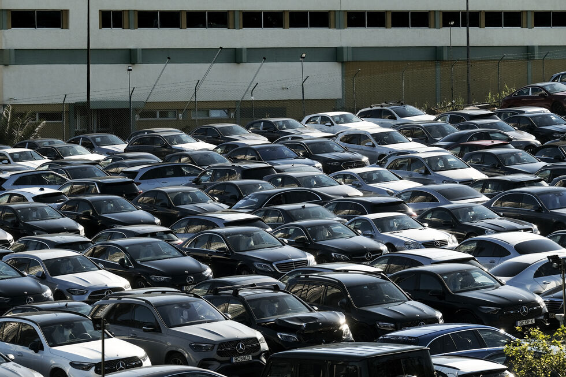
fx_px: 3301
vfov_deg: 6.5
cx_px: 283
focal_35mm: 210
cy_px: 188
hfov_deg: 9.8
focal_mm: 140
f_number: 8
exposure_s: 1/500
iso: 160
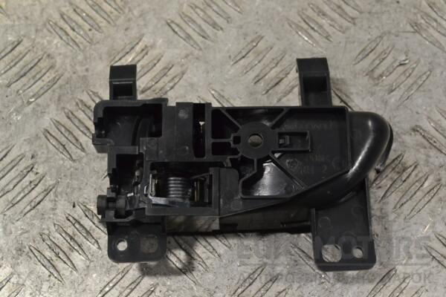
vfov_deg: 20.2
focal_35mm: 68
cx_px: 223
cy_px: 148
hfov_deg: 29.9
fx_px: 836
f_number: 9
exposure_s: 1/320
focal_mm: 45
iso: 3200
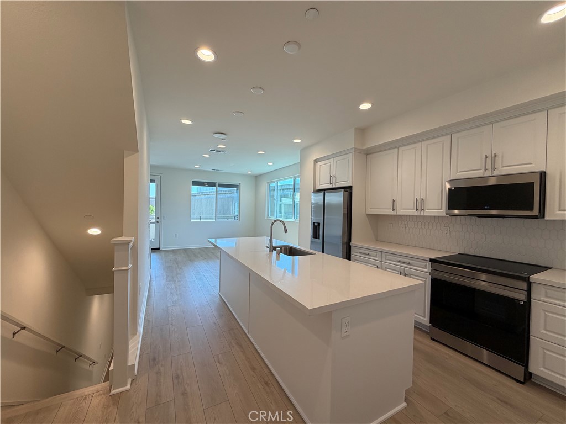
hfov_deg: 102.1
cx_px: 283
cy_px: 212
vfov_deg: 85.7
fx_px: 229
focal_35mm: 14
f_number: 2.2
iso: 80
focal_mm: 2.22
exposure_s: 1/120
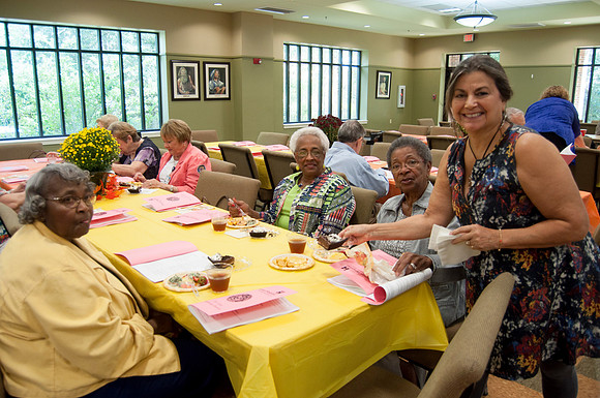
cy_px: 199
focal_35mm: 27
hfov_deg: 67.5
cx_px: 300
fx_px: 449
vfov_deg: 47.8
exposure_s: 1/60
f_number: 4
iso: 400
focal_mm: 18
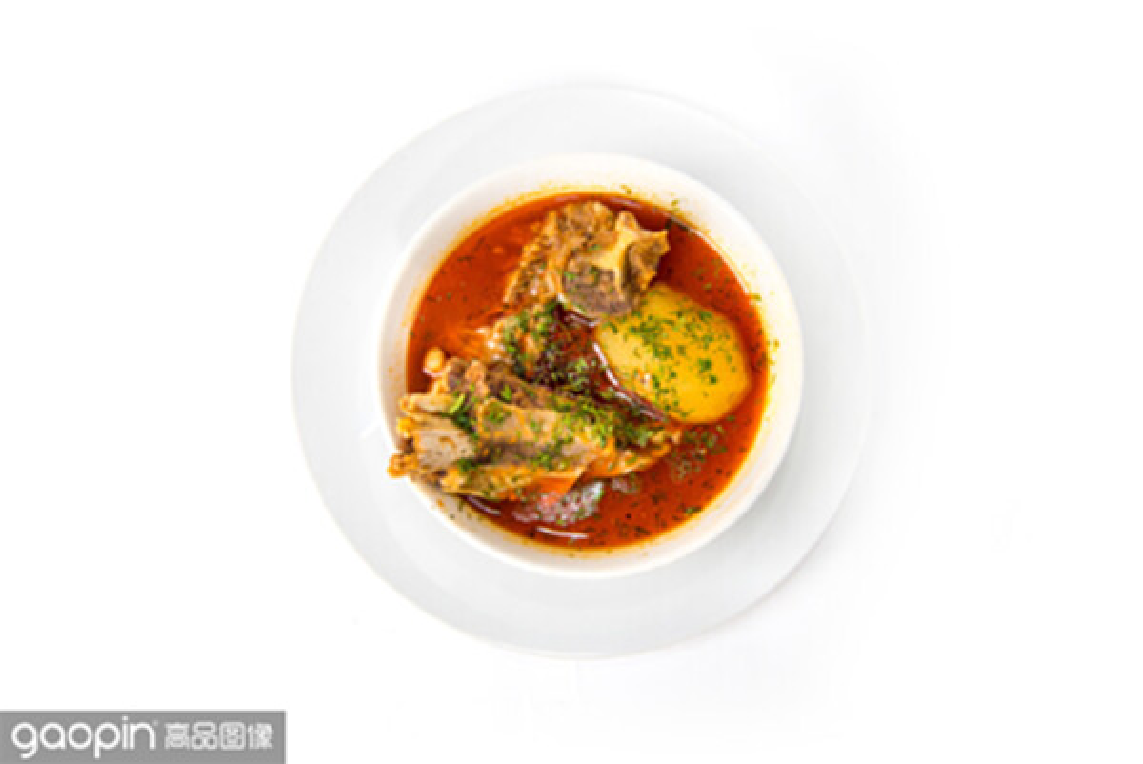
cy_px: 382
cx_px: 572
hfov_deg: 54.4
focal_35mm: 35
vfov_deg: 37.9
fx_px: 1112
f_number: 14
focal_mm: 35
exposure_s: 1/100
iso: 200
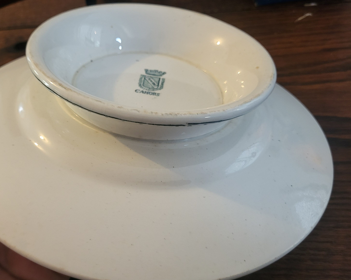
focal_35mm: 35
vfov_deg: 42.1
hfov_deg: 51.1
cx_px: 137
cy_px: 120
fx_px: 364
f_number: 1.8
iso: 640
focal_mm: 5.4
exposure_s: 1/50
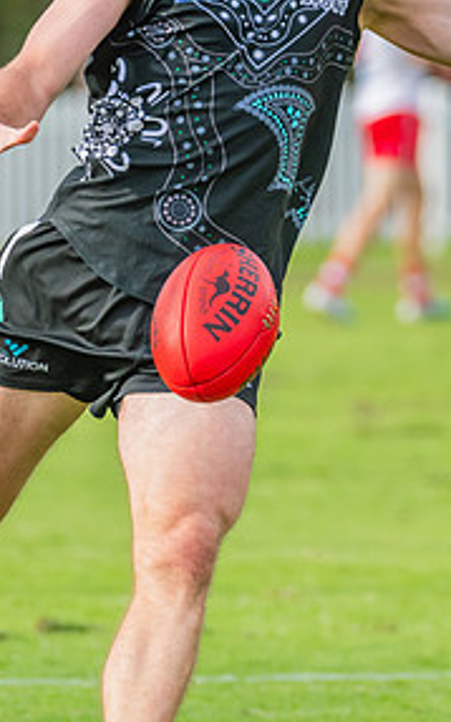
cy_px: 219
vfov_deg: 2.8
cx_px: 304
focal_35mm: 758
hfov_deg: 1.7
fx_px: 14929
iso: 800
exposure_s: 1/1600
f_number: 5.6
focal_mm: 290
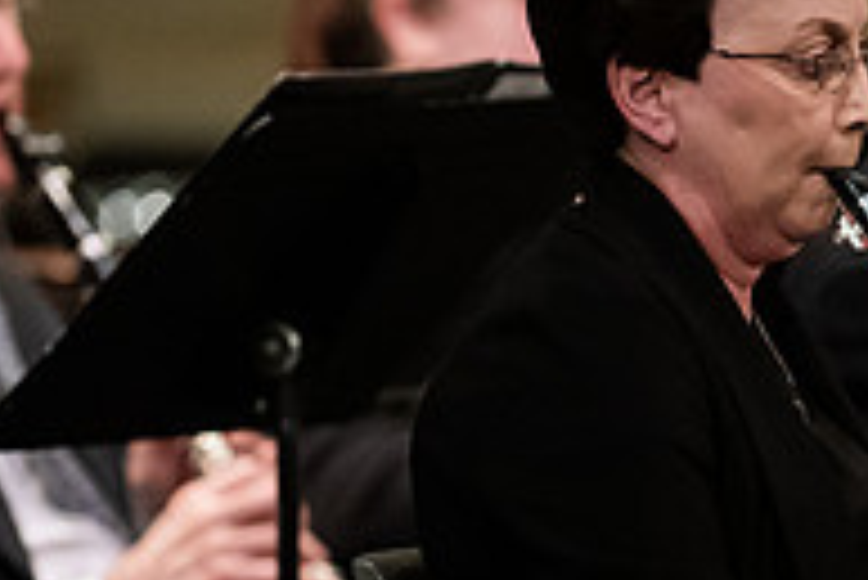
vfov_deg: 1.5
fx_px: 21716
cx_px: 967
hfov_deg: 2.3
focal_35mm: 900
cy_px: 353
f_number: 2.8
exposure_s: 1/320
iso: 4000
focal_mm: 300
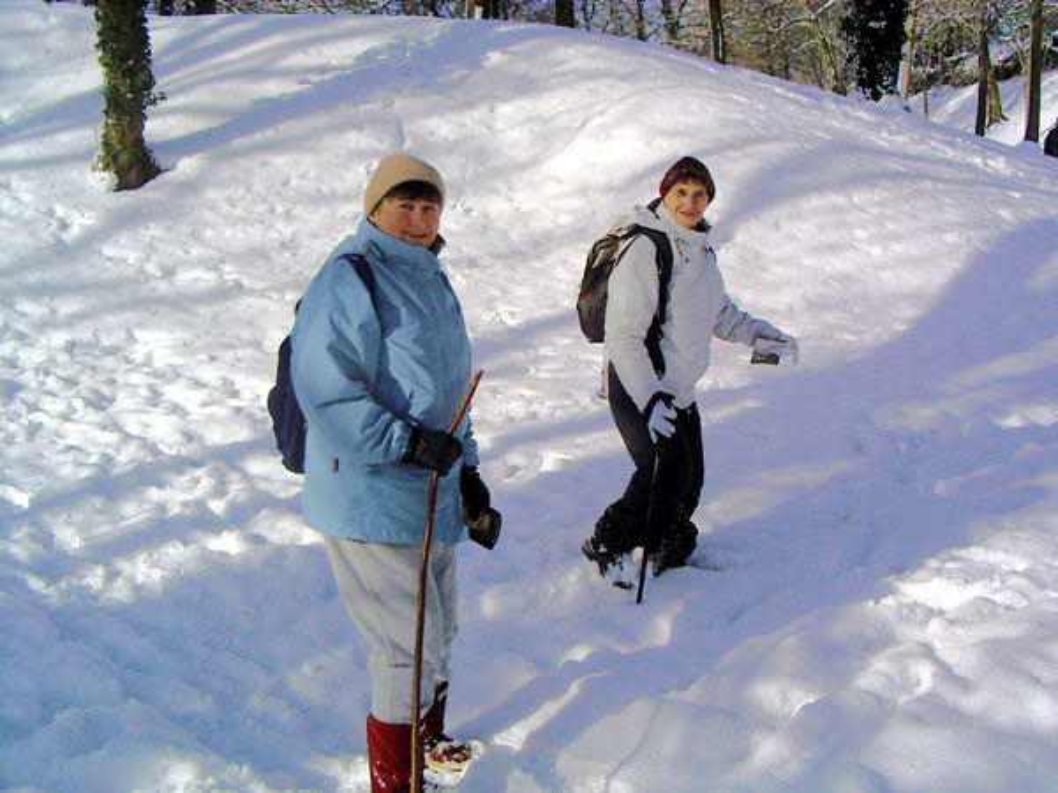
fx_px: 1161
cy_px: 396
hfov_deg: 49.0
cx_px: 529
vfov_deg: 37.7
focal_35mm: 38
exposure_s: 1/800
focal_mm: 5.8
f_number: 4.8
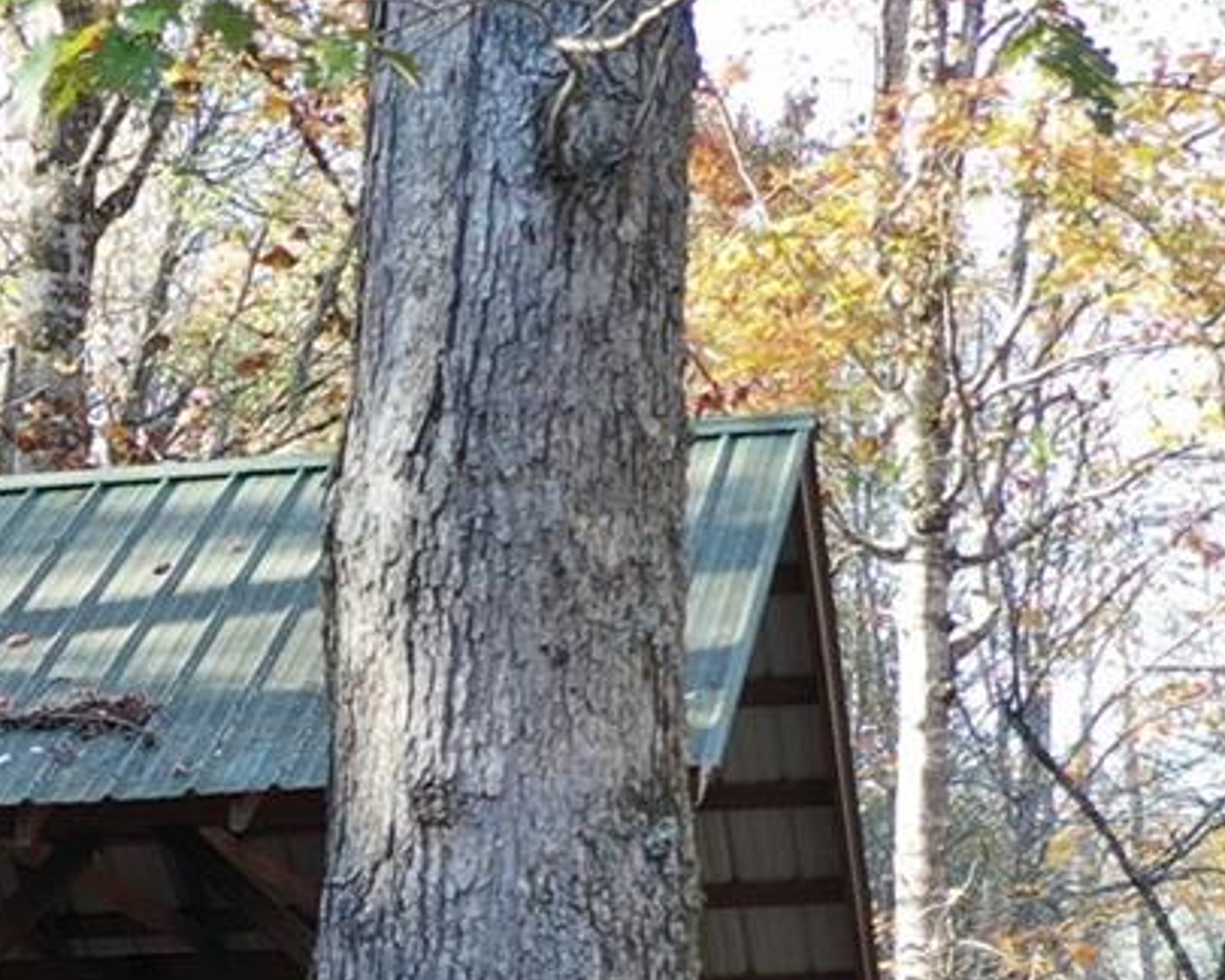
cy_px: 1535
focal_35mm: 133
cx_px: -405
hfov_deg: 13.9
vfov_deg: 11.1
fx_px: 4822
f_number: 3.5
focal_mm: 10.26
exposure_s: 1/60
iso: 100
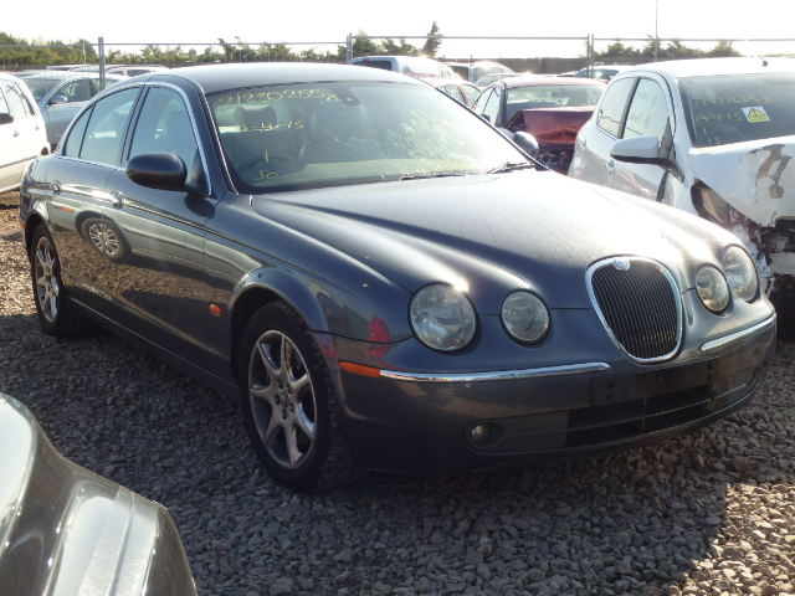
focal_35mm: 49
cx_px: 398
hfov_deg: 38.9
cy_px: 298
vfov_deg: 29.7
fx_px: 1125
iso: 125
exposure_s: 1/250
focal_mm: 8.8
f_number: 4.9
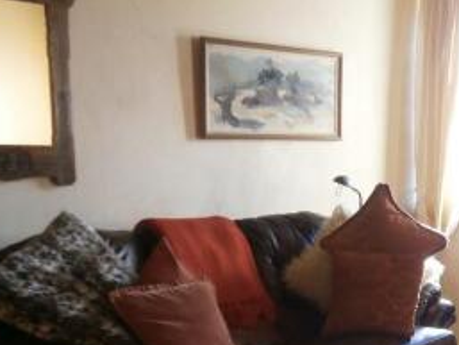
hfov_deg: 29.7
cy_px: 301
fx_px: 783
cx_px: 492
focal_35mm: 59
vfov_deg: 24.2
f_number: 2.8
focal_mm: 4.7
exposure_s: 1/30
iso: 125
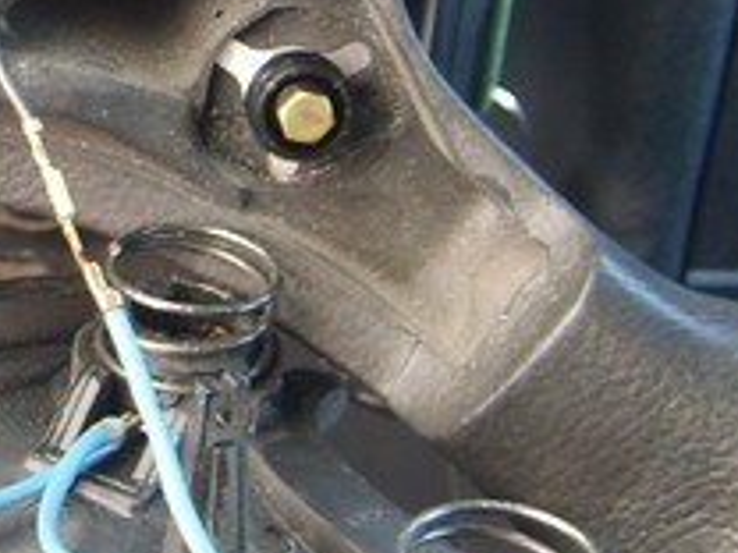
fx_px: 2750
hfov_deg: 14.5
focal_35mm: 129
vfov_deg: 11.3
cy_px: -128
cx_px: -287
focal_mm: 5.8
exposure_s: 1/30
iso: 66
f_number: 2.8
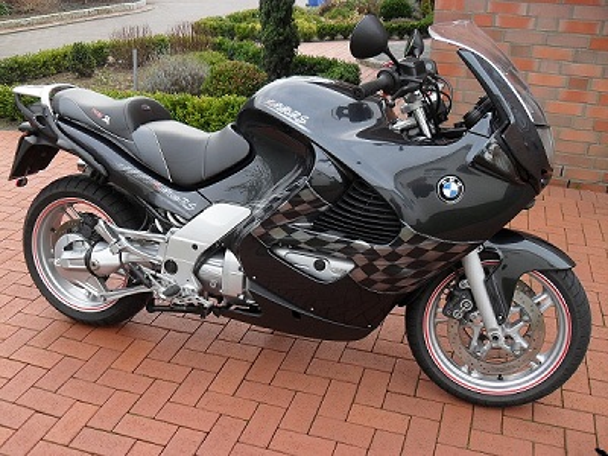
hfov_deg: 52.6
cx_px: 304
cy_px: 228
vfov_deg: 40.7
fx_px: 615
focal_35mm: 35
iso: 100
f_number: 2.8
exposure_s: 1/90
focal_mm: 6.2
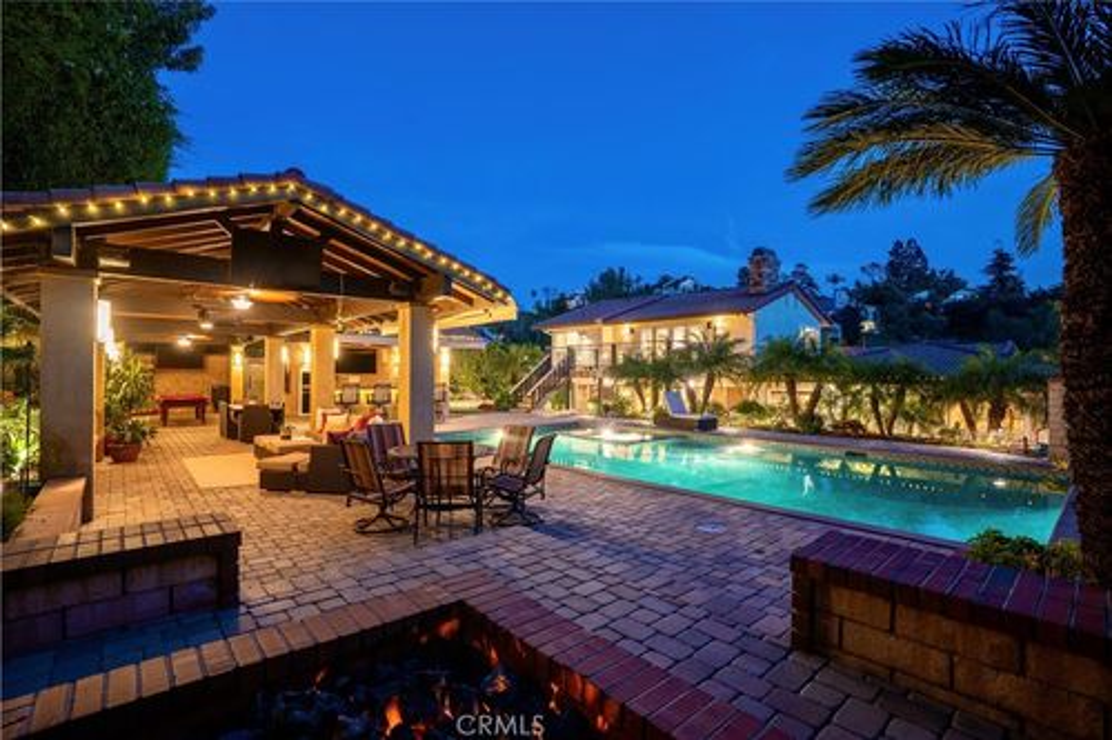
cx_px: 556
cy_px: 370
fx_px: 494
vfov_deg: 73.7
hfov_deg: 96.8
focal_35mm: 16
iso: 320
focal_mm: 16
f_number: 7.1
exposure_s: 2.5
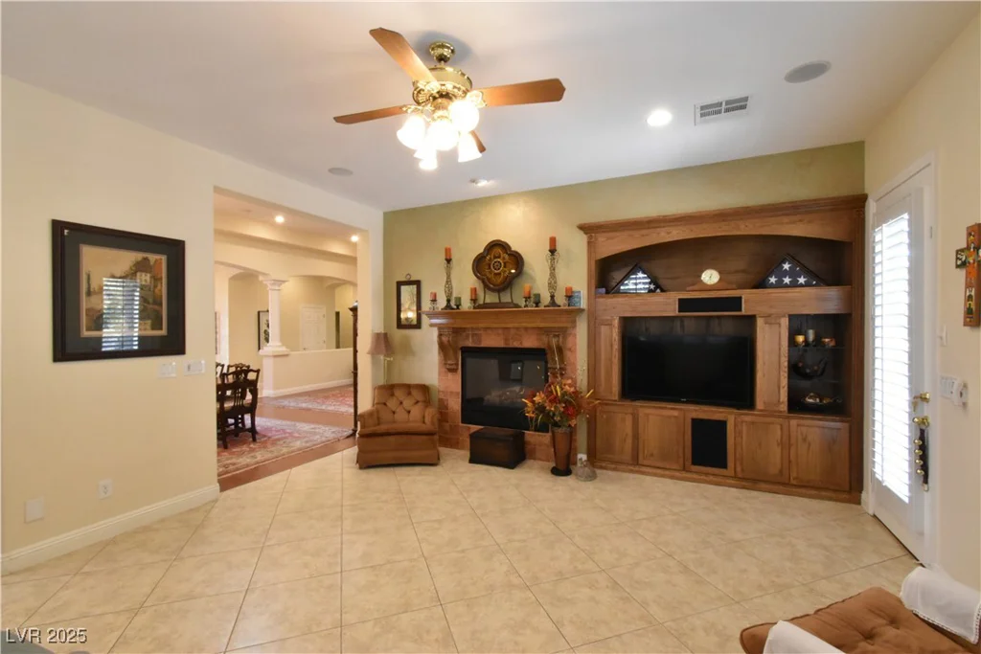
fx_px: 409
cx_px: 490
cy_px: 327
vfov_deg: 77.3
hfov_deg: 100.4
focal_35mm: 15
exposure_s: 1/8
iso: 4000
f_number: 22
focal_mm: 10
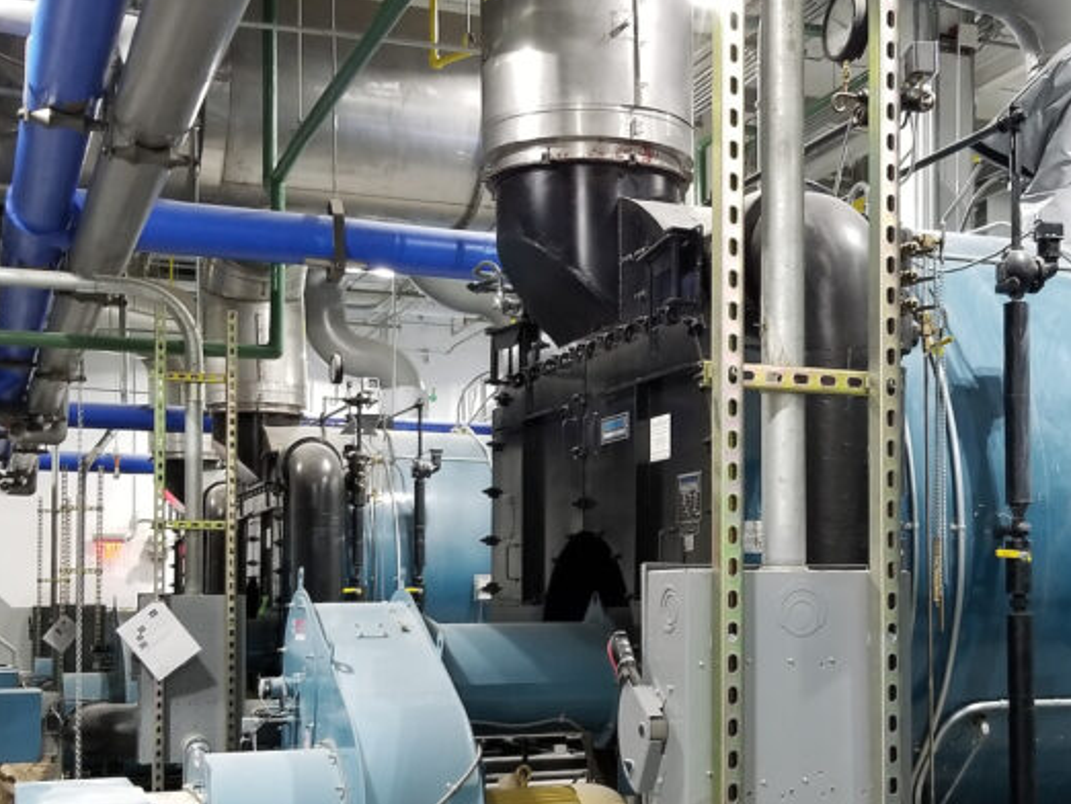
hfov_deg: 37.0
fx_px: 1579
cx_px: 732
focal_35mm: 51
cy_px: 591
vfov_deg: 28.2
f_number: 1.7
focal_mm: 4.25
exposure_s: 1/30
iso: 250
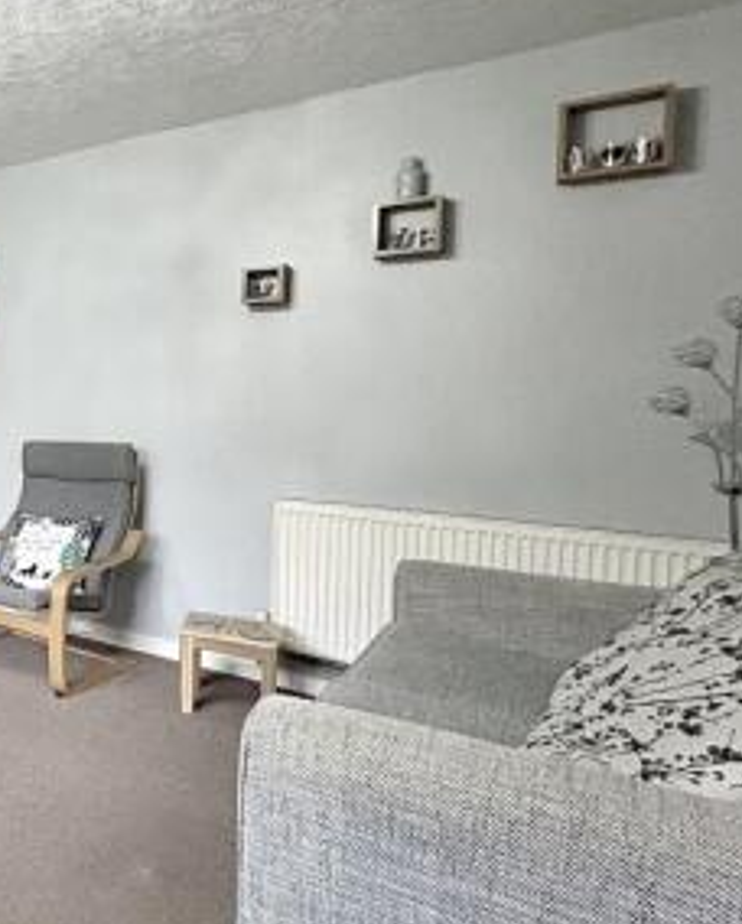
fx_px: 767
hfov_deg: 36.6
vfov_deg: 62.0
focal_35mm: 28
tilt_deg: -1.2
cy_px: 408
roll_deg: -0.5
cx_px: -190
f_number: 2.2
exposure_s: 1/33
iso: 1000
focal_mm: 2.22
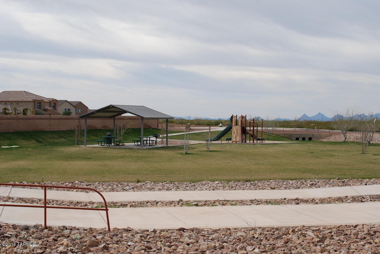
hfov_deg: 33.4
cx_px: 190
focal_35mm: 60
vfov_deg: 22.7
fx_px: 634
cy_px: 127
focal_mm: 40
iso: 100
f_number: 8
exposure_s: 1/250
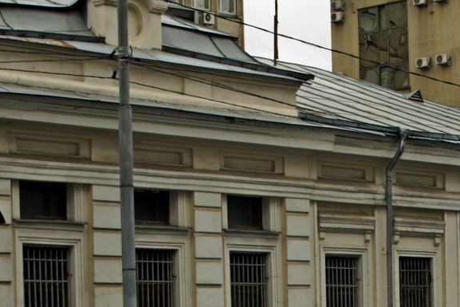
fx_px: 1674
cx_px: 329
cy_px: 340
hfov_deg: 15.6
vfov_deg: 10.3
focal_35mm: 131
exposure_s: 1/160
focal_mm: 28
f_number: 5
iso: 100
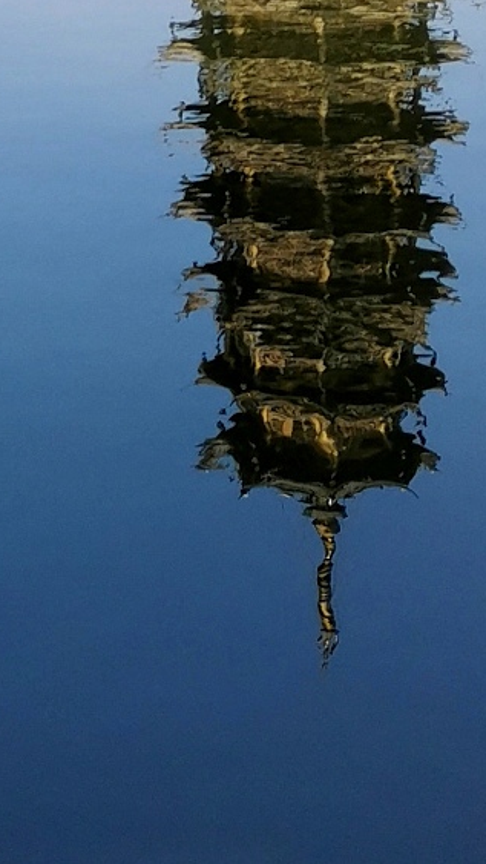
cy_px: -362
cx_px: -143
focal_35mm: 103
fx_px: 2358
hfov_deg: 11.5
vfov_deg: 18.7
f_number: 1.8
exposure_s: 1/1129
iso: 50
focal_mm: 4.75
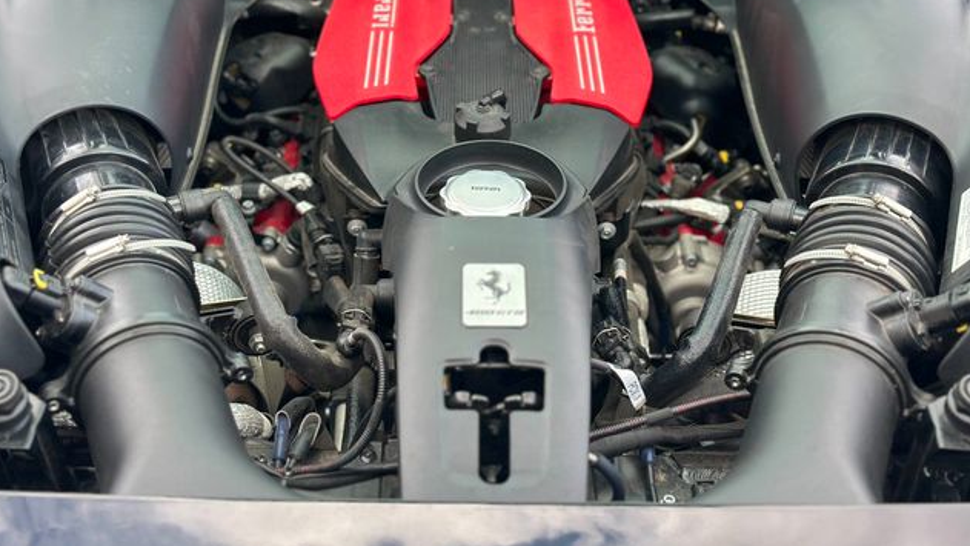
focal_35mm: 53
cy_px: 197
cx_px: 481
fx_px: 1363
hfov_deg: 39.2
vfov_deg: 22.6
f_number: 1.78
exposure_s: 1/361
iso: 80
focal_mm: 6.86
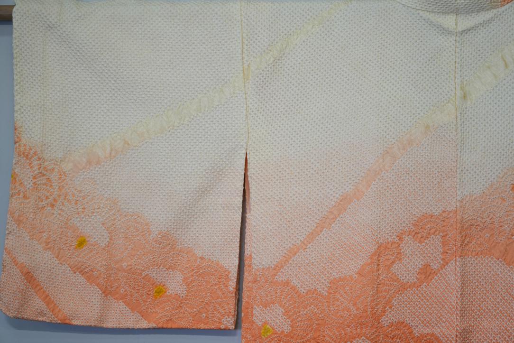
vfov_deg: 14.0
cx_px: 257
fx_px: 1399
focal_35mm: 98
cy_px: 172
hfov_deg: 20.8
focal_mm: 98
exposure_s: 1/100
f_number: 4
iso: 400
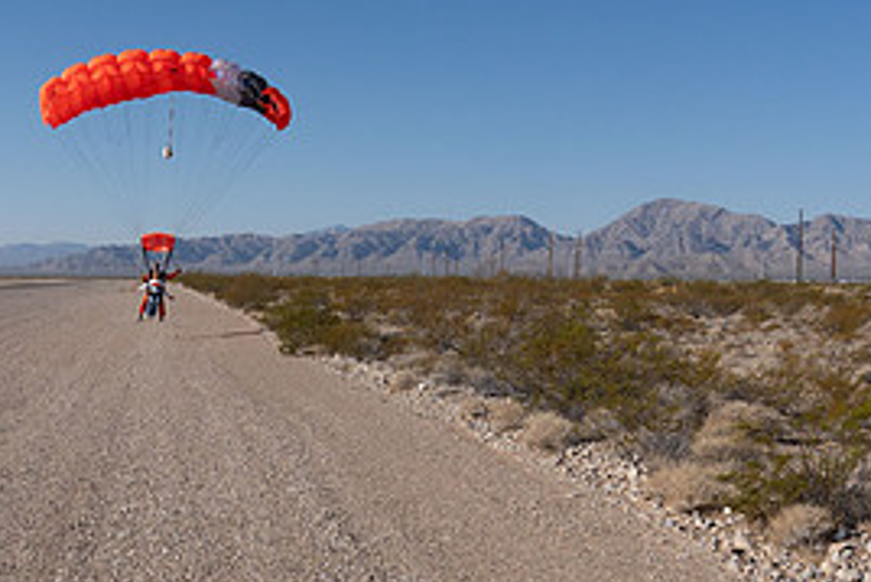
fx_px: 1259
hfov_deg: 37.0
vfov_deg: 26.0
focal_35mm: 52
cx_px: 188
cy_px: 333
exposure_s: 1/2000
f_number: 11
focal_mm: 24
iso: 800
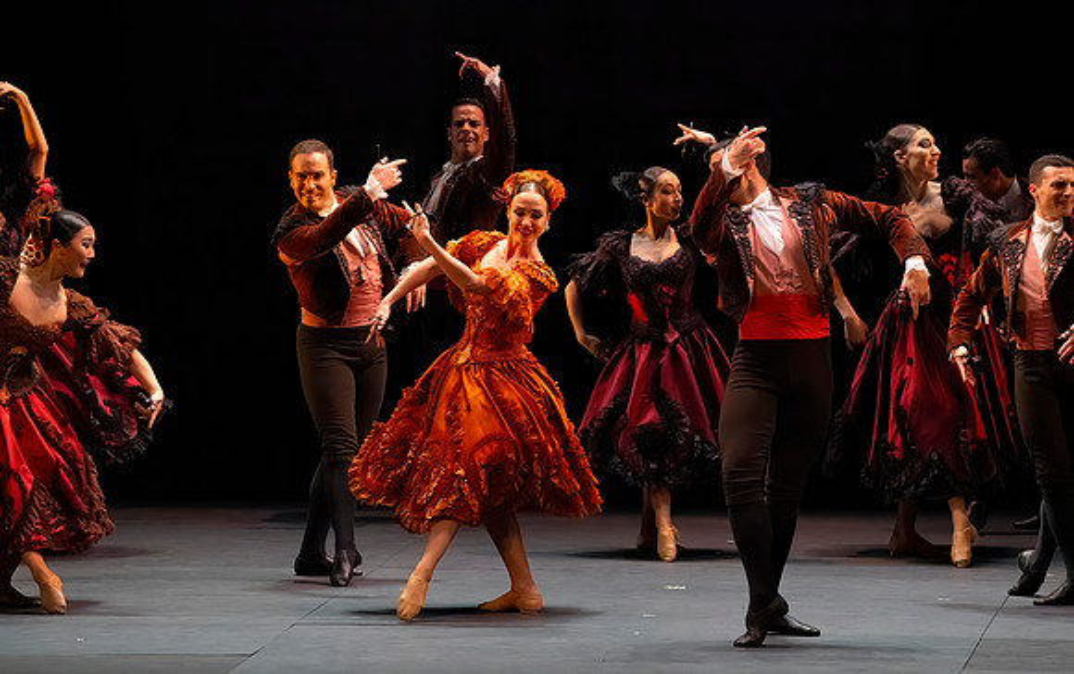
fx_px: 9665
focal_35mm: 330
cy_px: 358
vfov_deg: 4.0
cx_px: 537
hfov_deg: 6.4
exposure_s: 1/400
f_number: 10
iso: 16000
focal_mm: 324
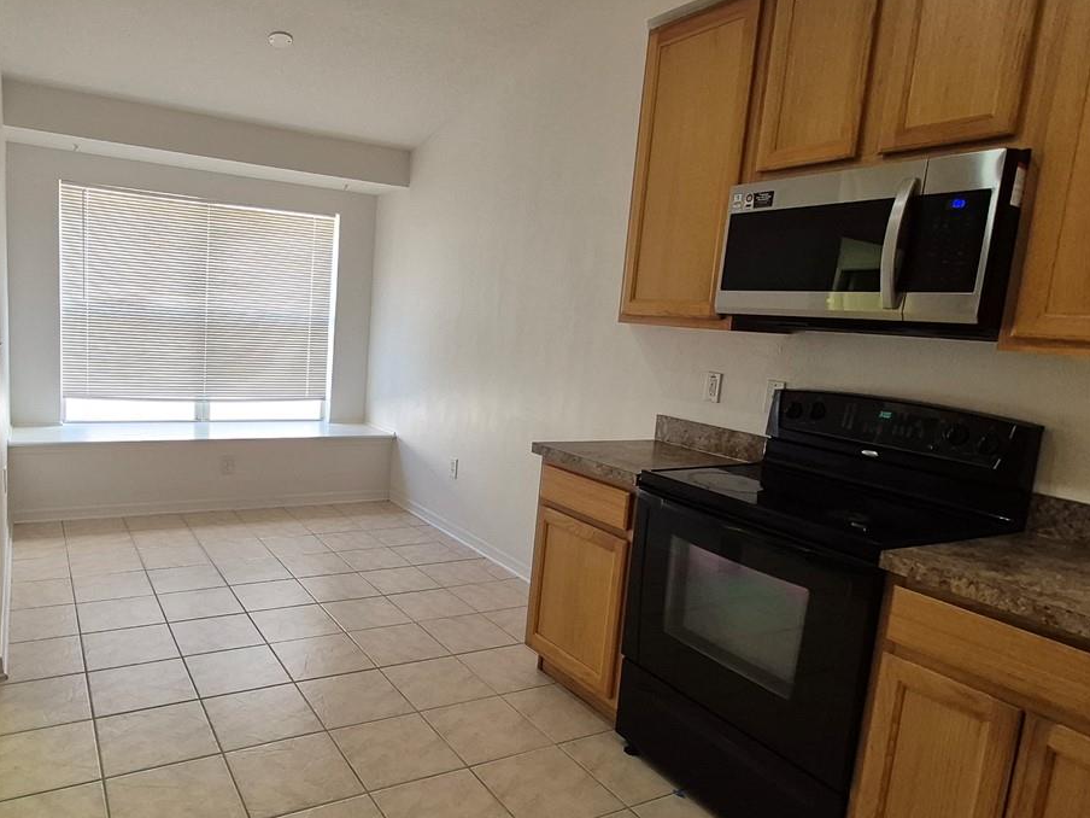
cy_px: 422
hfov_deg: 72.9
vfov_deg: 58.9
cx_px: 420
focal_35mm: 23
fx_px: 724
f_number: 2.2
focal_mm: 1.74
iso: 160
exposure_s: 1/60
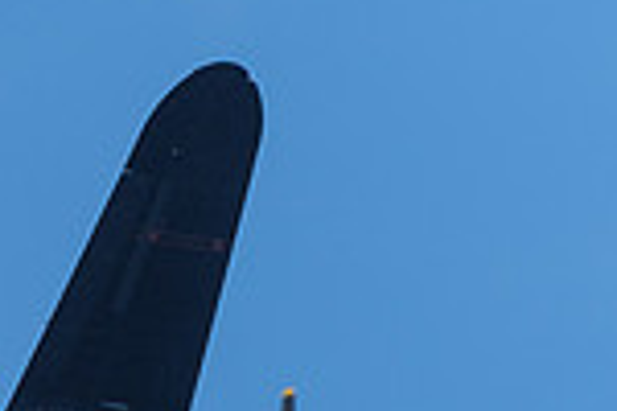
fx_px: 17069
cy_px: 734
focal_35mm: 996
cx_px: -292
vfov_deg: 1.4
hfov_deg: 2.1
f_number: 8
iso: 200
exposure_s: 1/800
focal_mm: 171.3
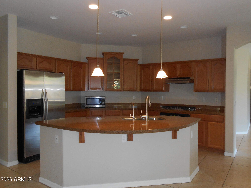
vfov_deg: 53.1
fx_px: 189
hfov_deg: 67.3
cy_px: 94
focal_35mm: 26
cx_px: 126
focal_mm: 4.6
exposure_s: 1/25
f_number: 3.5
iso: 200
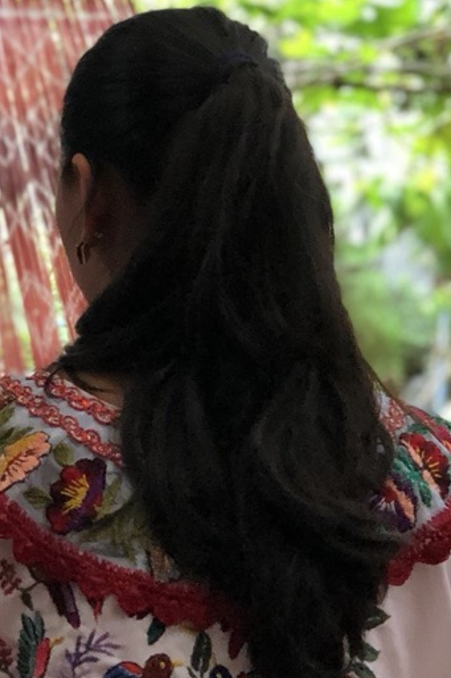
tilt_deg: -4.9
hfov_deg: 9.3
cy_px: 485
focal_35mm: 148
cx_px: 198
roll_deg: -3.1
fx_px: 2783
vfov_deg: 13.8
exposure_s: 1/60
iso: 100
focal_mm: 6
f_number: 2.4
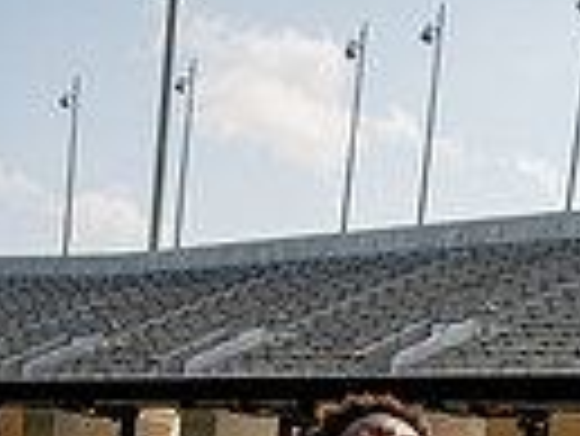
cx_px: 414
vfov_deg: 11.8
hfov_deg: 18.3
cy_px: 984
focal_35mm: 107
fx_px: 1794
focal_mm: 32
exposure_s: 1/250
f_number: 7.1
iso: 100
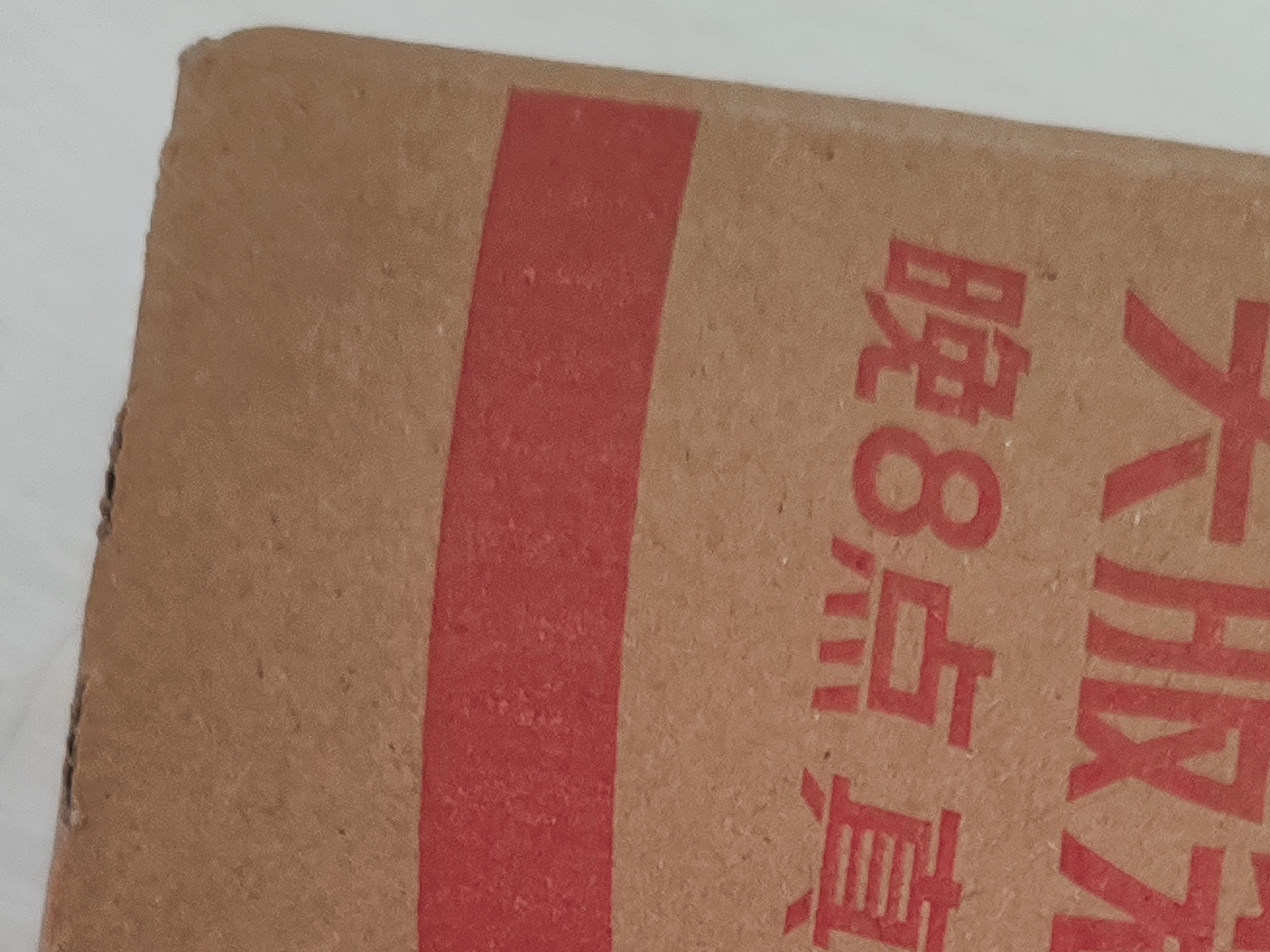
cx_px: 787
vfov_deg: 18.0
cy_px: 1317
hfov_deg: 25.9
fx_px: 2751
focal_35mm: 75
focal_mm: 6.12
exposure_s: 1/50
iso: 2500
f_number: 1.9
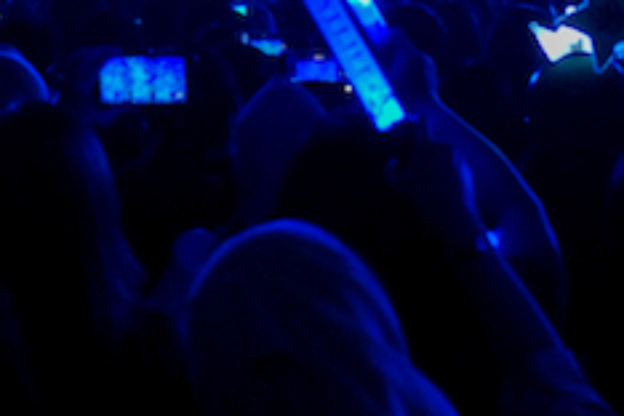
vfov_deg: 10.9
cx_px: 515
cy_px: -25
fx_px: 2149
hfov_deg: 16.4
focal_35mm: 124
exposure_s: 1/160
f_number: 3.2
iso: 3200
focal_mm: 29
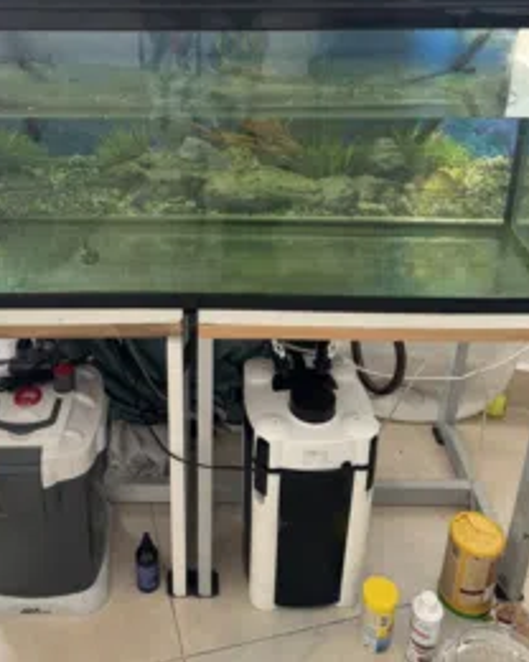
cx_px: 186
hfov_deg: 40.7
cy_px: 155
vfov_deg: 48.1
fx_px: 705
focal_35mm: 36
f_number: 1.78
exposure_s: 1/94
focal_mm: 6.76
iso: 200
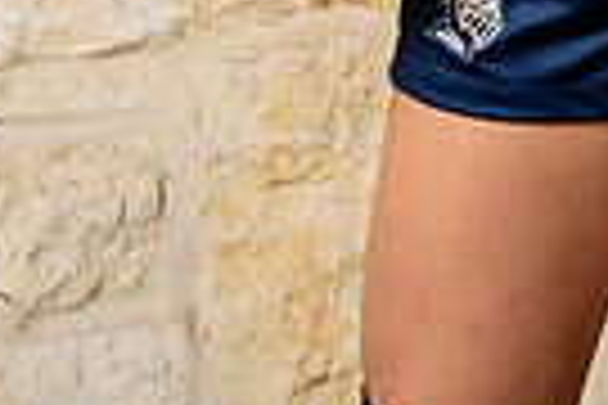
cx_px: 608
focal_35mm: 194
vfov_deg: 6.7
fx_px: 3276
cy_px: -572
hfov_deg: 10.5
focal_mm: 58
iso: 100
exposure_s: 1/250
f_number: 5
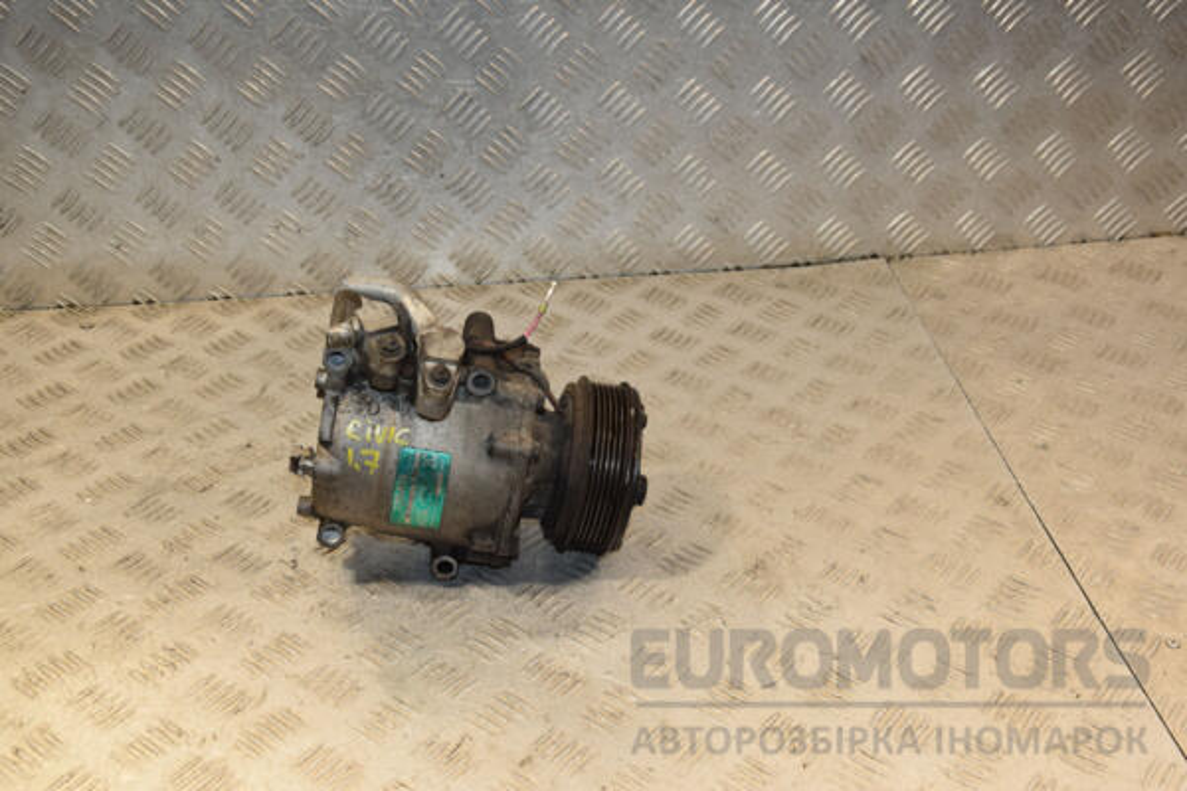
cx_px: 594
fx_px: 1484
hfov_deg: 43.6
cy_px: 396
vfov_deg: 29.9
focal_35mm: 45
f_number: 6.3
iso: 800
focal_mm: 30
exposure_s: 1/200
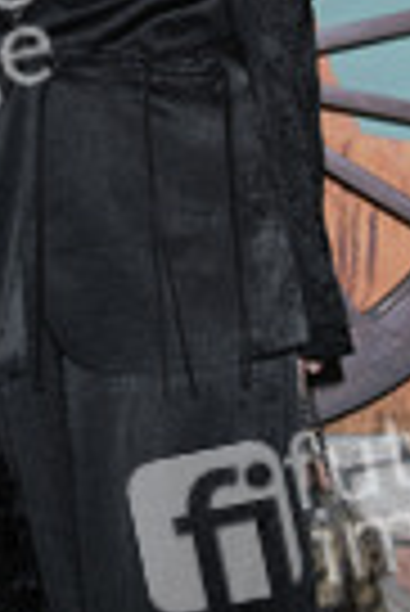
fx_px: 1551
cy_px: 284
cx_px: -50
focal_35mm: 91
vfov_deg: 22.4
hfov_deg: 14.7
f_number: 5.6
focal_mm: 31
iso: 400
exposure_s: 1/200
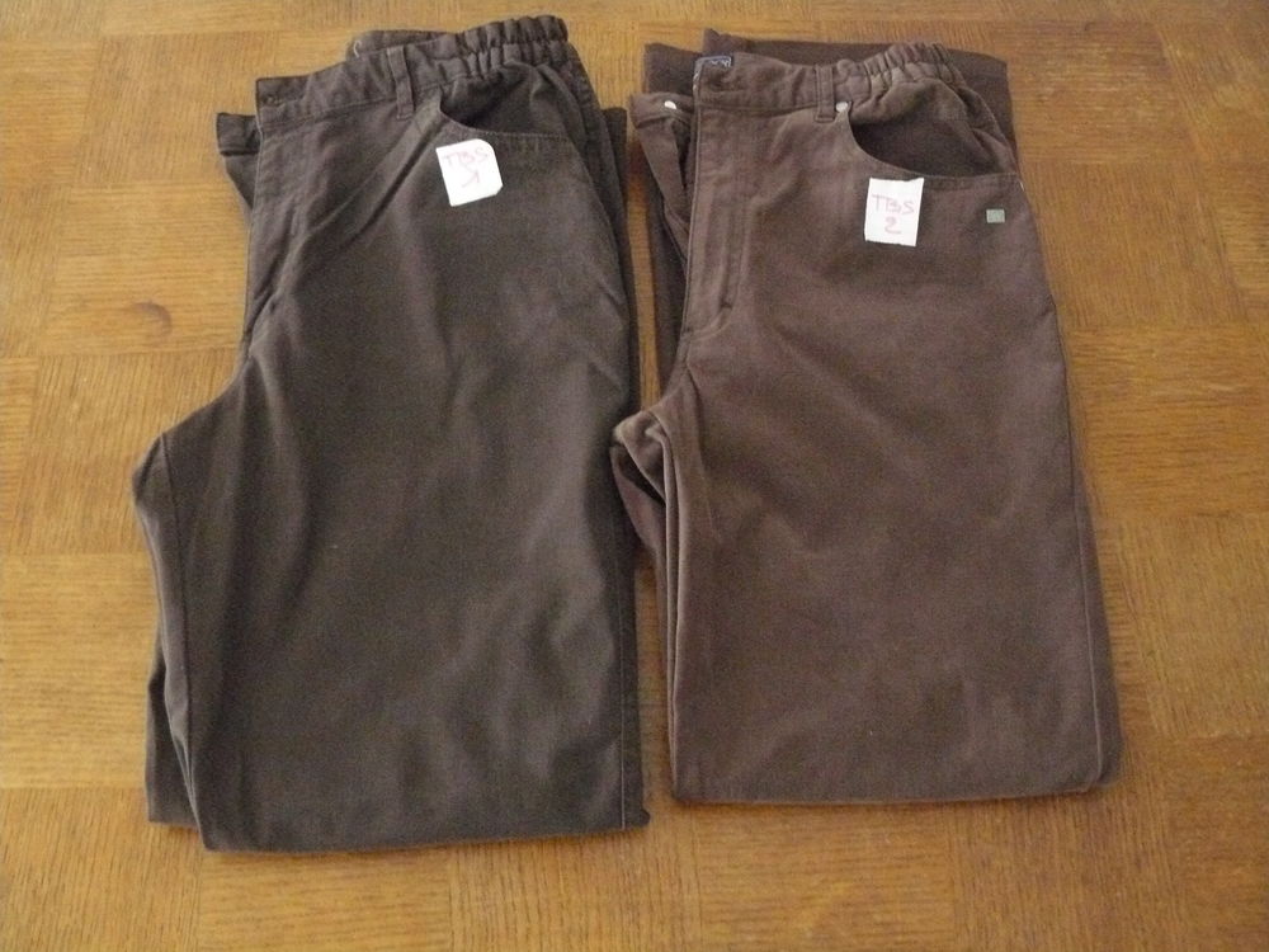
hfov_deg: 51.4
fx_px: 1320
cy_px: 476
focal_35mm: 36
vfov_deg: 39.7
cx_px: 634
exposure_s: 1/25
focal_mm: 6
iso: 800
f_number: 2.8
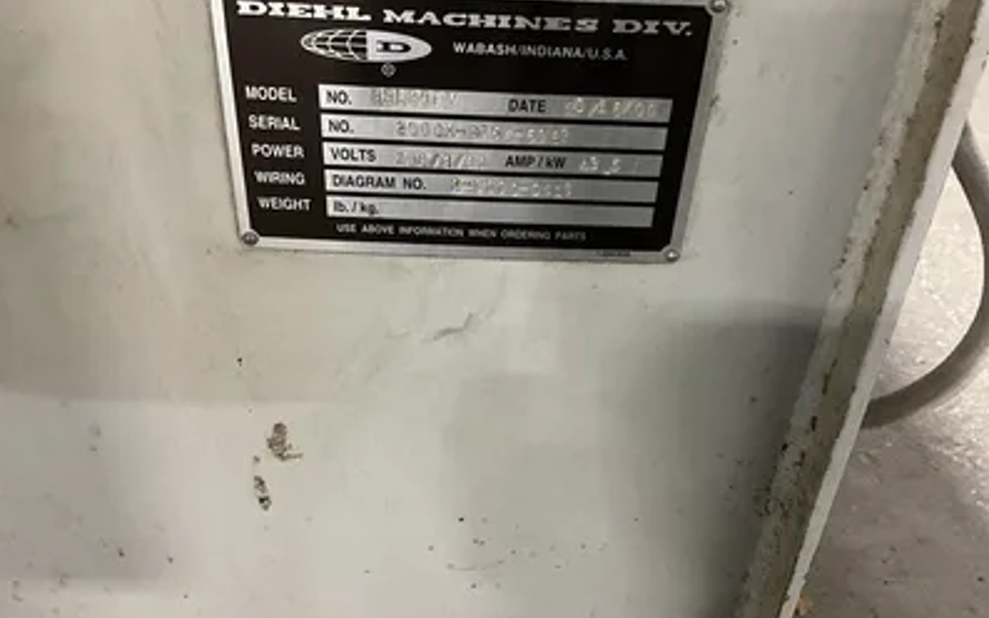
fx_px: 835
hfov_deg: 61.2
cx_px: 493
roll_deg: -3.0
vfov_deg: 40.5
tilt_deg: -31.3
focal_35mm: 31
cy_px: 282
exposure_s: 1/36
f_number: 1.8
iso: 320
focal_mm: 3
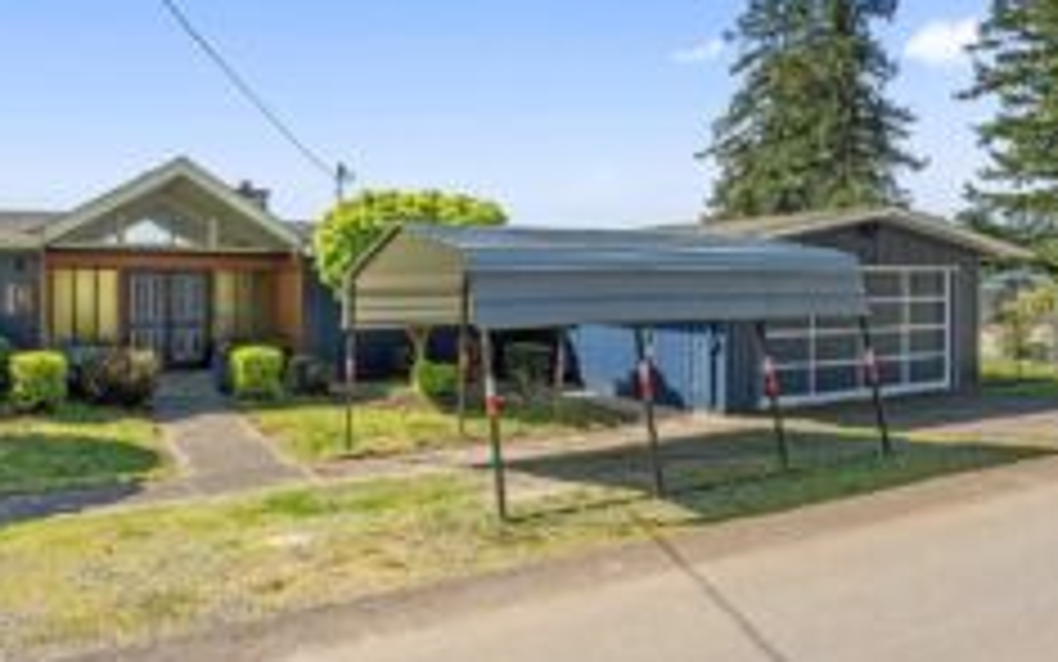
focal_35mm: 26
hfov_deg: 69.9
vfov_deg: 47.4
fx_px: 750
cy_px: 277
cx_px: 441
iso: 200
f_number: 8
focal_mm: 15
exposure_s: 1/400
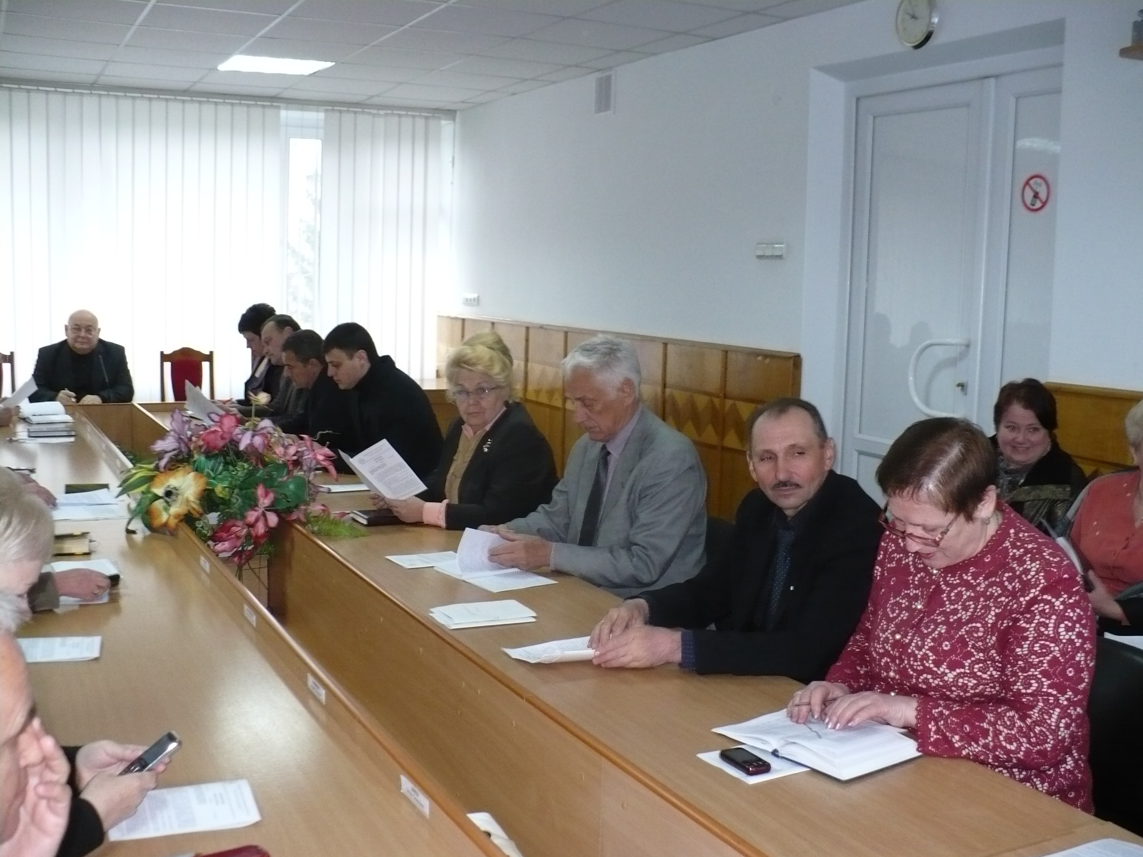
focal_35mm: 37
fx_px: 1222
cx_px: 572
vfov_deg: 38.7
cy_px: 428
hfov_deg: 50.1
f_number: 2.8
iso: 320
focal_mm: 6.1
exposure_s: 1/30
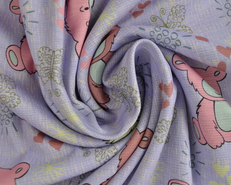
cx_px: 130
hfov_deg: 44.7
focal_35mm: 41
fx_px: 280
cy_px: 92
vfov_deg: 36.5
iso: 100
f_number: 5.6
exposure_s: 1/40
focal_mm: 24
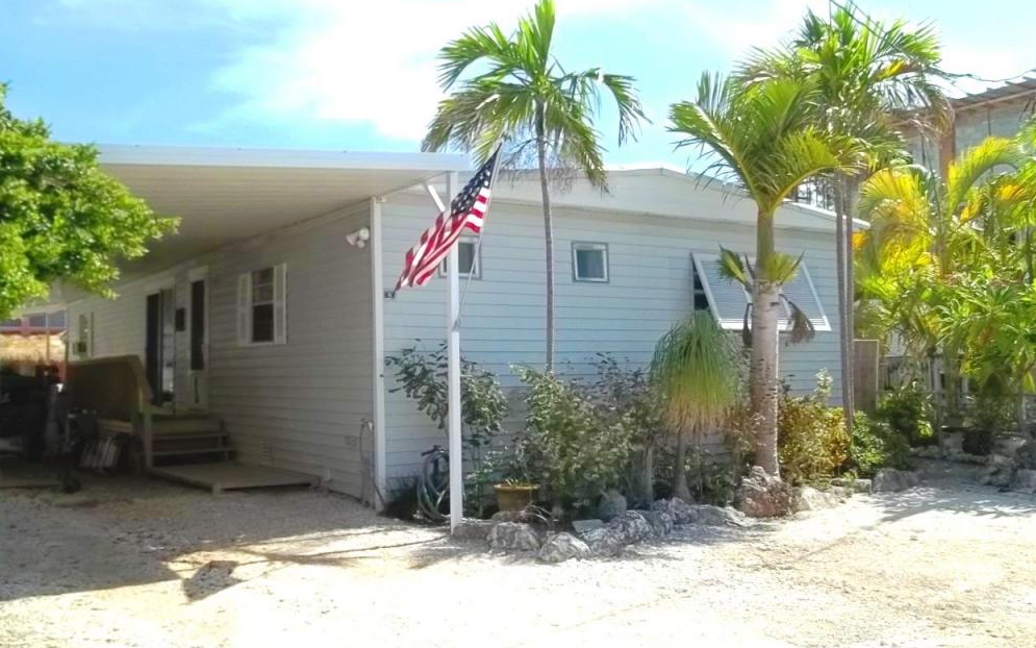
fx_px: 1016
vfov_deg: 35.3
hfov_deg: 54.0
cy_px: 319
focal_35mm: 36
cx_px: 509
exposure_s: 1/200
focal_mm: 5.9
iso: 64
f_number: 8
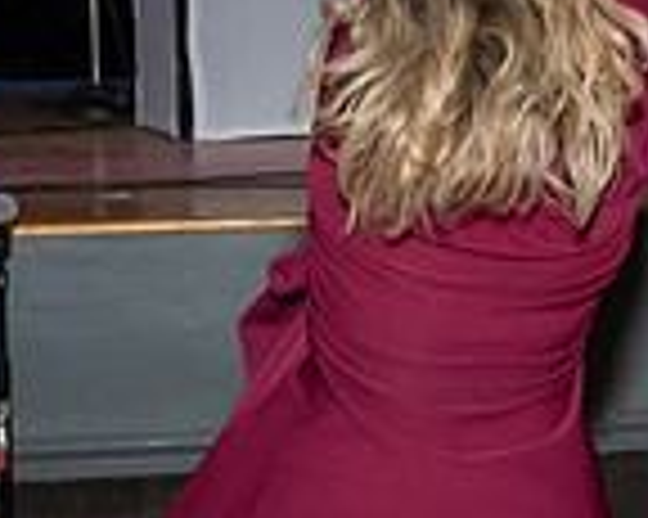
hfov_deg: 14.4
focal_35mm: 132
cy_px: 68
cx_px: 616
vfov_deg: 11.6
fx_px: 2530
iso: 400
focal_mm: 17
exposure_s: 1/250
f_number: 6.3
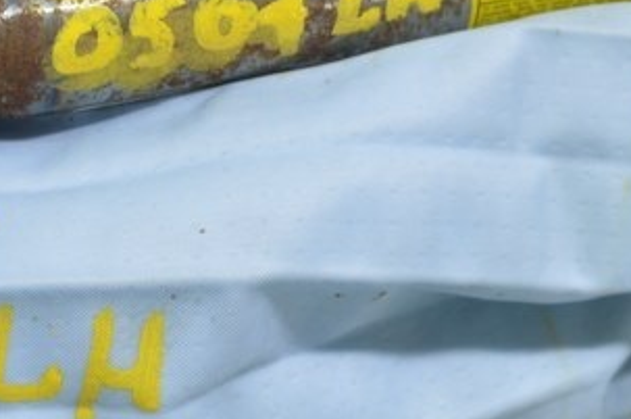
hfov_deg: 14.5
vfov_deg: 9.6
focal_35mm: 142
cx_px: 223
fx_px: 2485
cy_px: 178
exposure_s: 1/20
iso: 400
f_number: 5.6
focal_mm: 28
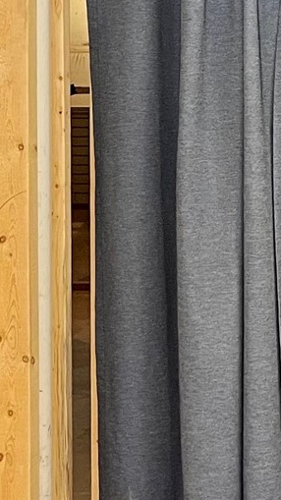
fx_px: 1511
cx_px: 514
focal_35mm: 114
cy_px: -12
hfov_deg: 10.0
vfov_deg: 18.3
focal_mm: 5.1
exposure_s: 1/60
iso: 160
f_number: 1.6
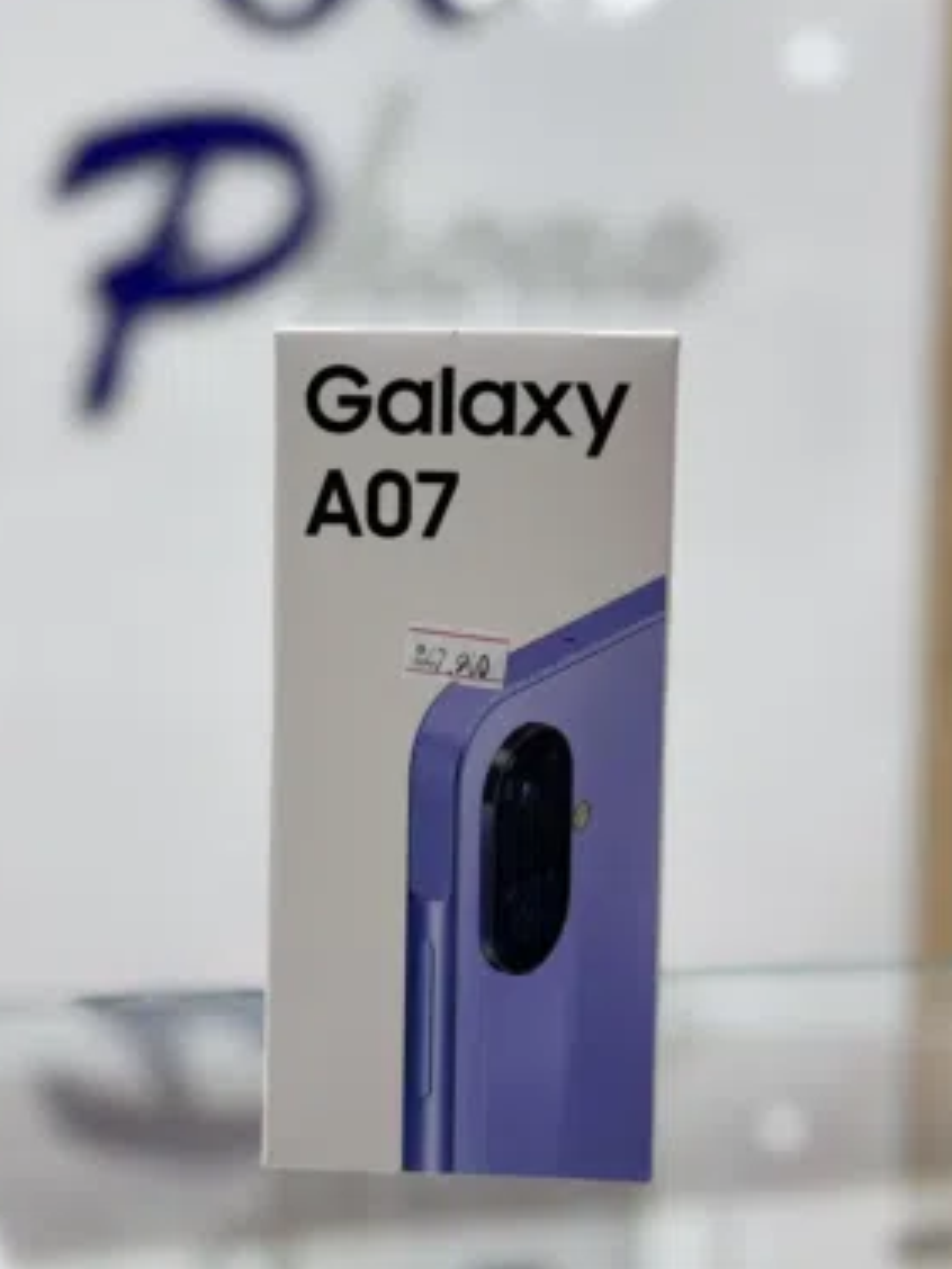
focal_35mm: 51
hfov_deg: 28.6
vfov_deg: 37.5
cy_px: 651
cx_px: 456
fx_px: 1870
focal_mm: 6.76
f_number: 1.78
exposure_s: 1/100
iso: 80
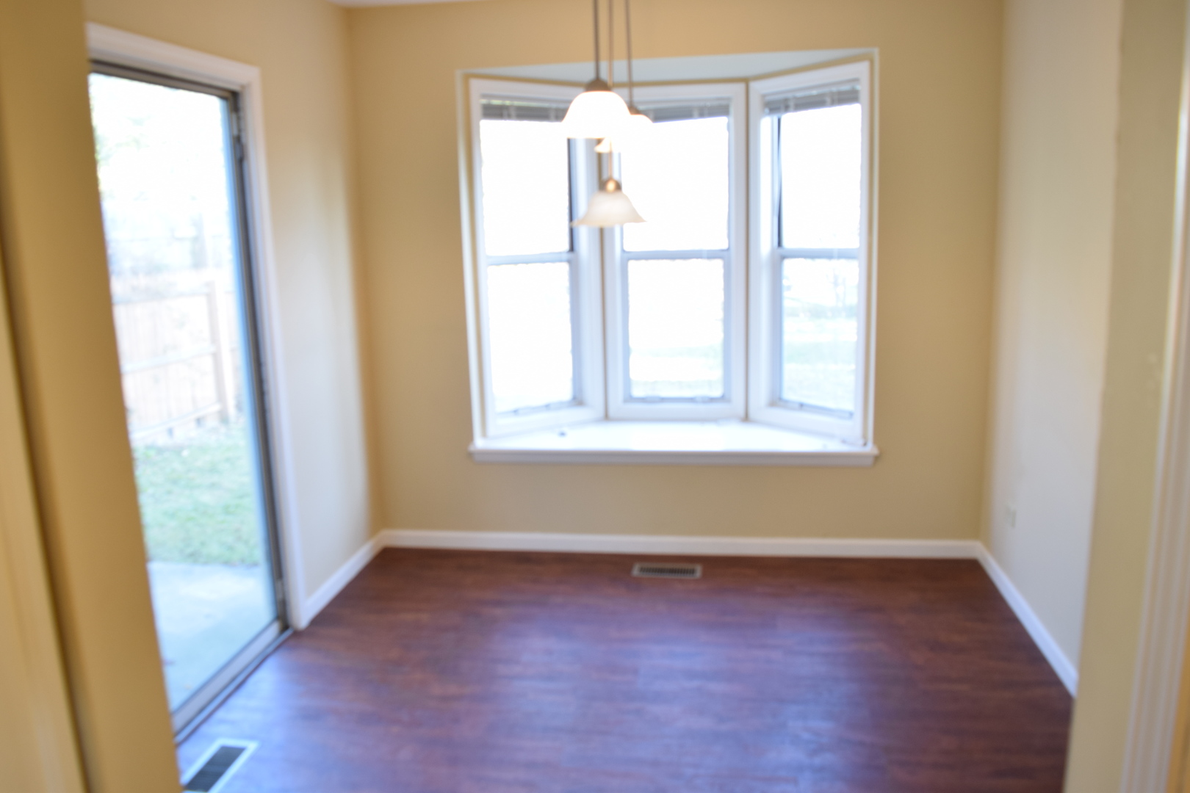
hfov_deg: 67.4
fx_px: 892
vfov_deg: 47.9
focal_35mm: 27
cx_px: 595
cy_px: 396
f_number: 4.5
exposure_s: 1/30
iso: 400
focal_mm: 18
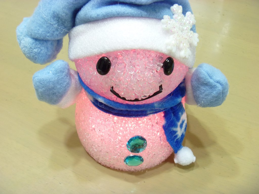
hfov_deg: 52.6
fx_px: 262
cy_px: 97
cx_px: 130
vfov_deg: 40.7
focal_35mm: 35
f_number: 3.5
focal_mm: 6.3
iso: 200
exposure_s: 1/8
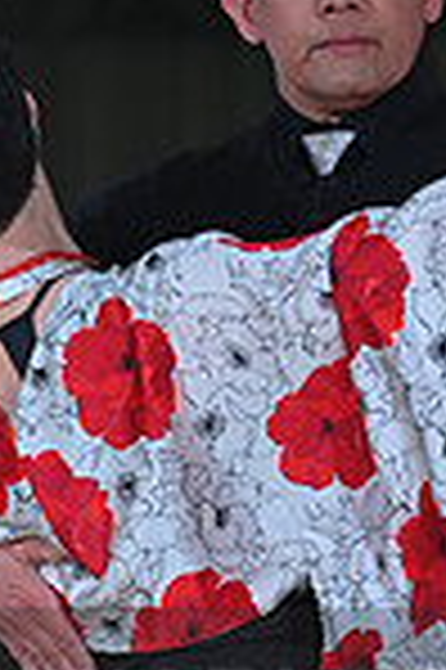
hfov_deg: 2.6
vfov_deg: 3.9
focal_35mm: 527
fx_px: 9815
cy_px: 760
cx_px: 277
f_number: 5
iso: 1000
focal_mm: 135
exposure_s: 1/400
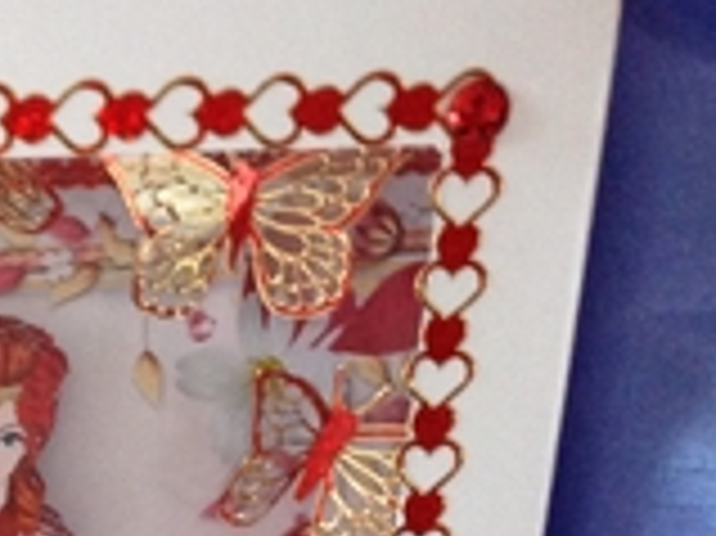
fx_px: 2046
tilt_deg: -45.4
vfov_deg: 14.4
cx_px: -221
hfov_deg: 18.4
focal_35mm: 99
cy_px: 667
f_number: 2.4
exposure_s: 1/15
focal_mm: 4.28
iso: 250
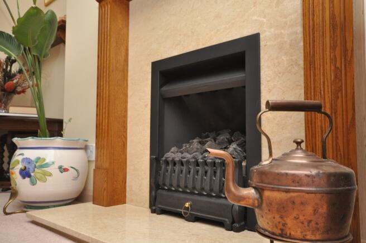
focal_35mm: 30
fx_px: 305
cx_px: 183
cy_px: 122
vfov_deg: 43.5
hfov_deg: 62.0
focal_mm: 20
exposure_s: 1/60
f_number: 5.6
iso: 800
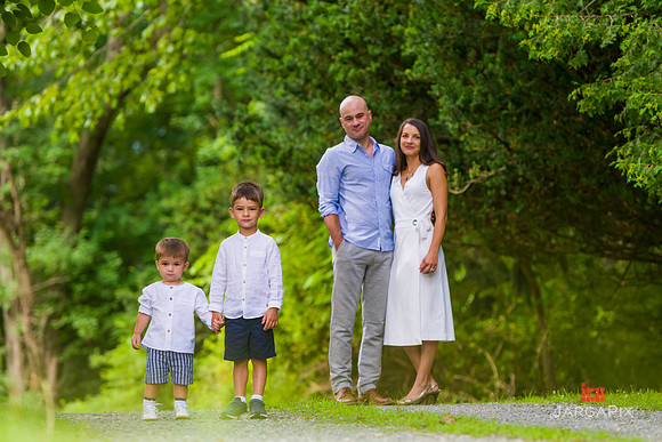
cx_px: 331
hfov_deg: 13.7
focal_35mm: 150
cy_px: 221
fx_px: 2759
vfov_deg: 9.2
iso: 200
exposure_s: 1/640
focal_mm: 150
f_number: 4
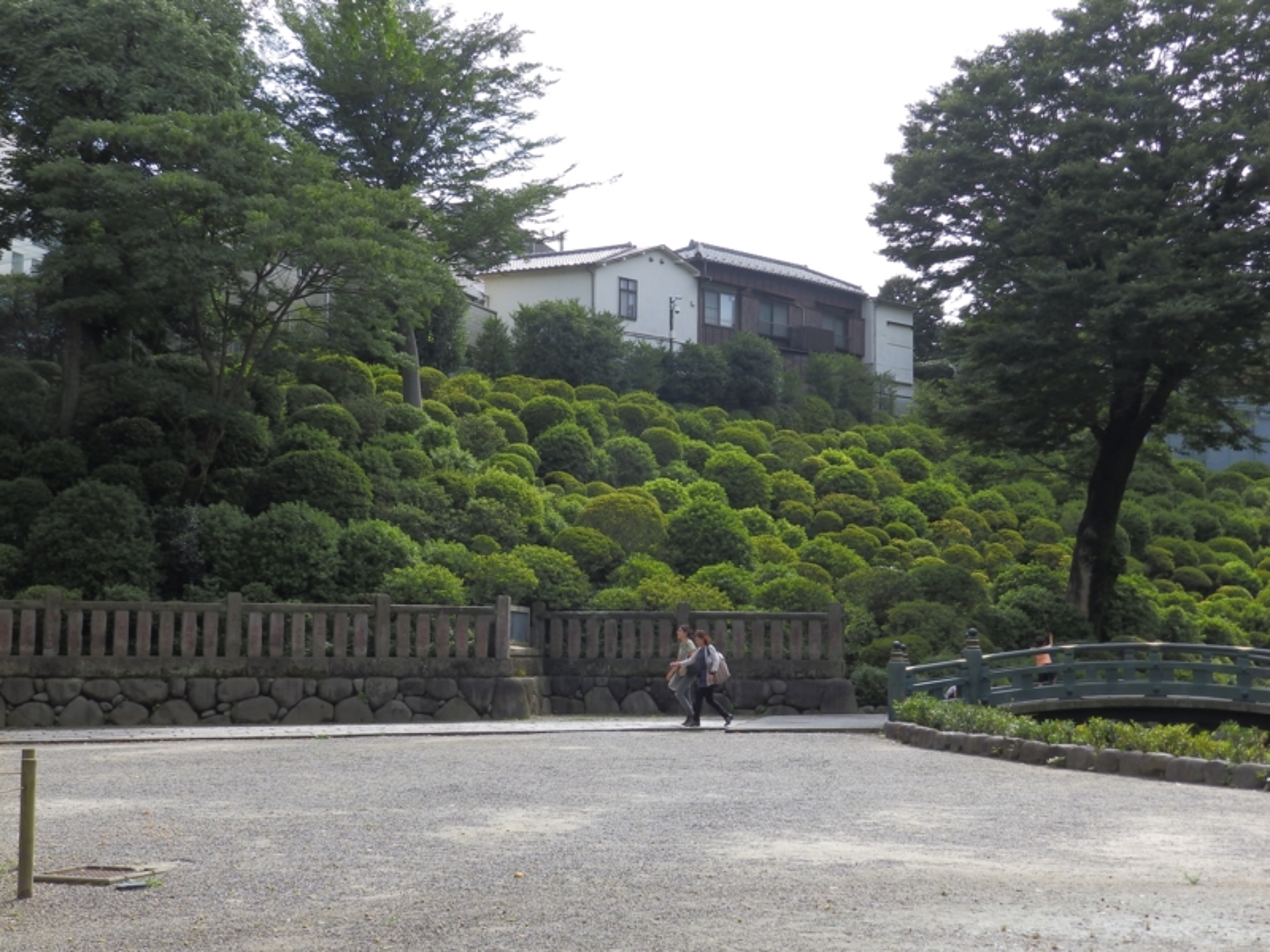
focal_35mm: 46
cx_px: 635
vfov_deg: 31.5
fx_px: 1688
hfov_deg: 41.2
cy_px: 476
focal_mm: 8.2
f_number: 4.5
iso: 80
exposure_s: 1/320
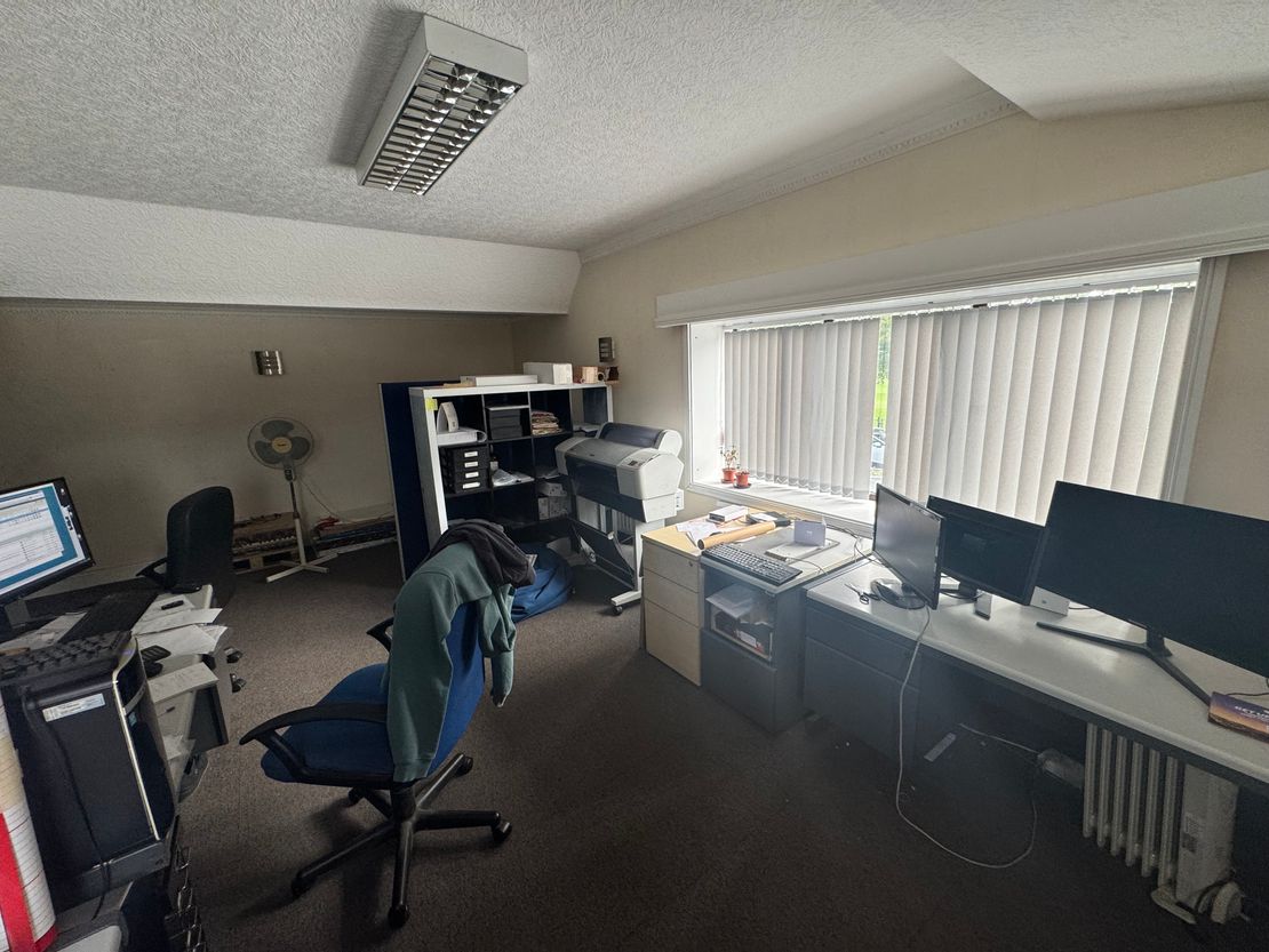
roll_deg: +3.0
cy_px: 476
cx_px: 634
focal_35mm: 14
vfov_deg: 85.7
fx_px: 513
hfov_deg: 102.1
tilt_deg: -11.5
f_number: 2.2
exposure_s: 1/100
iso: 160
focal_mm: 2.22
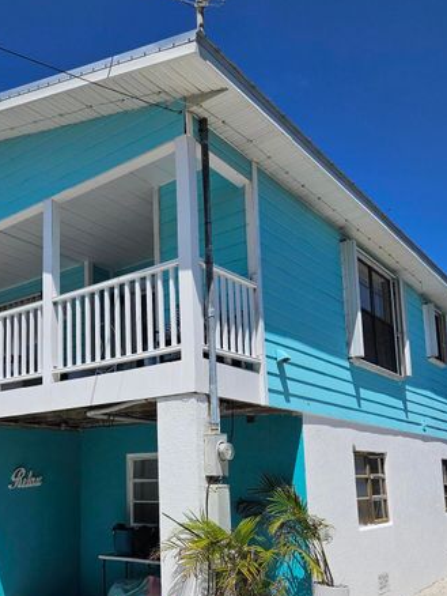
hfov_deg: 40.0
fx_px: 602
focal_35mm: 35
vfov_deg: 51.7
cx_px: 130
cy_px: 394
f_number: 1.8
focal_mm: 5.4
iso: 25
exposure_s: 1/3924
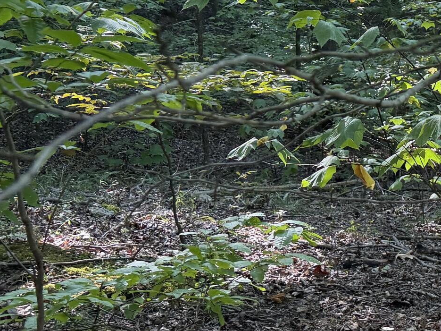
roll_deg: +5.0
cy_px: 63
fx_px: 981
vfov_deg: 18.9
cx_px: 577
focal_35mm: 77
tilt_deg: -11.5
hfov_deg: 22.6
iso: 200
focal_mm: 6.76
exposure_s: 1/101
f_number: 1.78
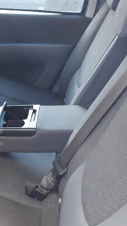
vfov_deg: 40.4
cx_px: -58
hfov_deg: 20.5
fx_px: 306
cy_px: 137
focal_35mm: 51
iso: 250
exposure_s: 1/17
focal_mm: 3.6
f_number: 1.9
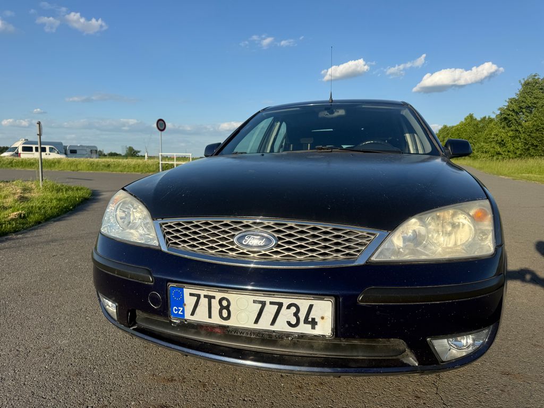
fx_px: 377
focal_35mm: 24
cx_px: 272
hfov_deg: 71.6
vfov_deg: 56.8
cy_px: 204
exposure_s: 1/3145
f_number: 1.78
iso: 80
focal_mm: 6.76
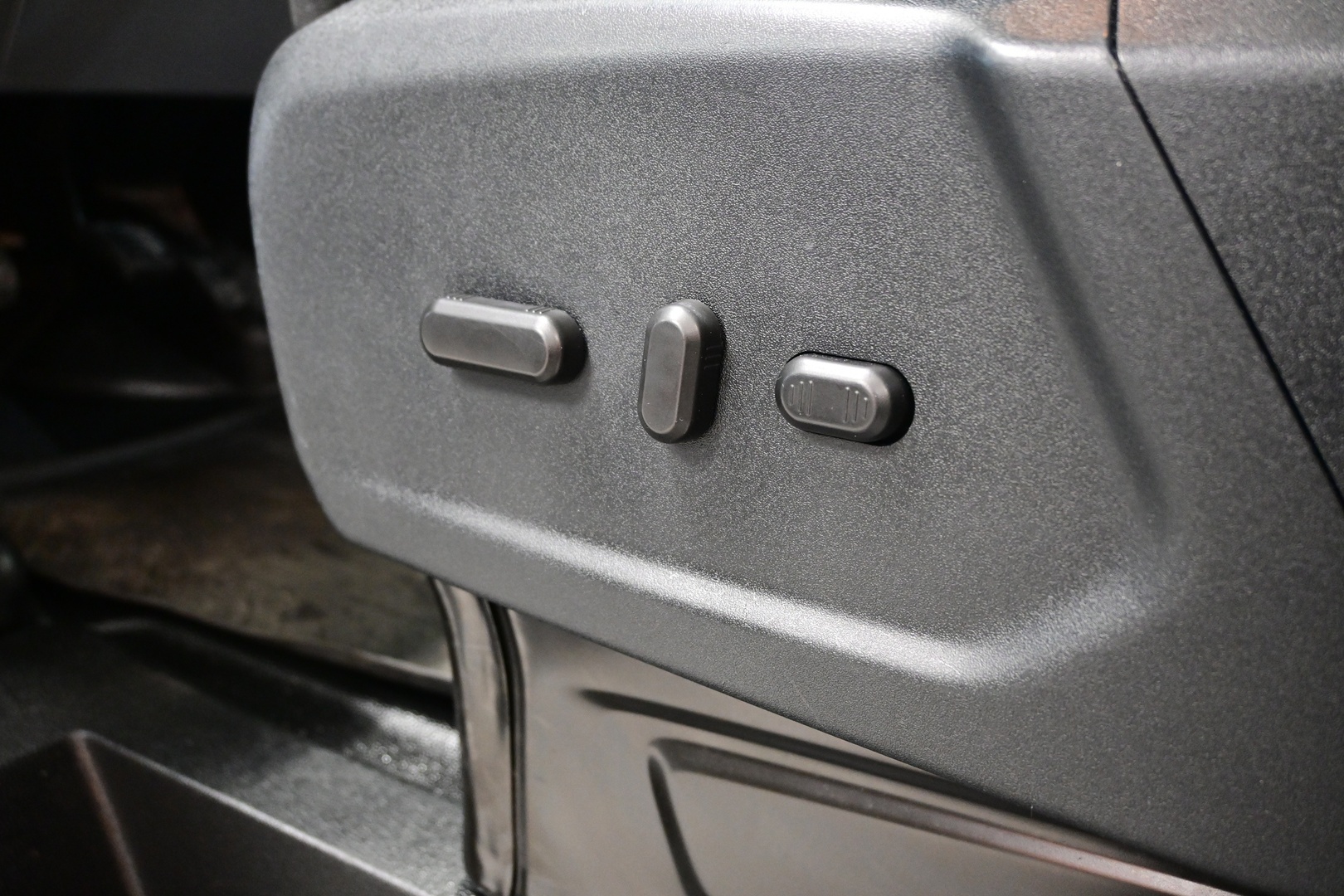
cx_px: 672
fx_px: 1204
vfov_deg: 40.8
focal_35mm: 32
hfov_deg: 58.3
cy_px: 448
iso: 3200
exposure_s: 1/30
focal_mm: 21.5
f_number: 4
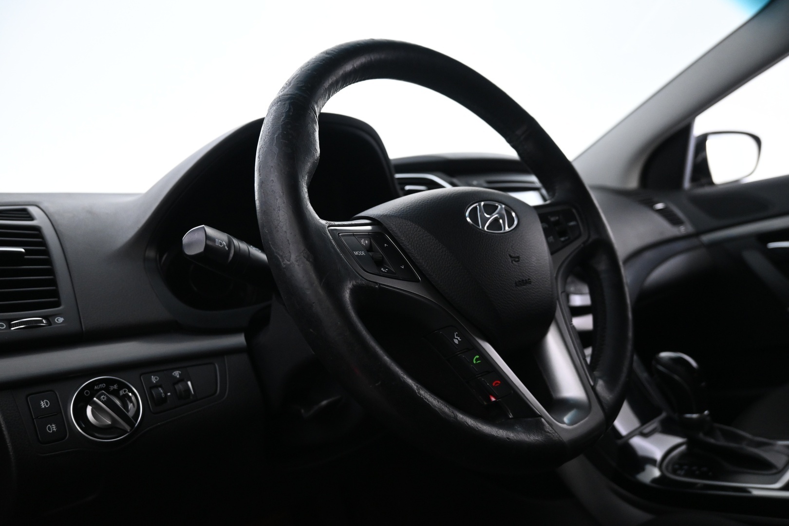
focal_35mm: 26
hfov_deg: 70.4
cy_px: 263
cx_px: 394
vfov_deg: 50.4
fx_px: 559
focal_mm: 17
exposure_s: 1/25
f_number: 3.5
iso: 1600
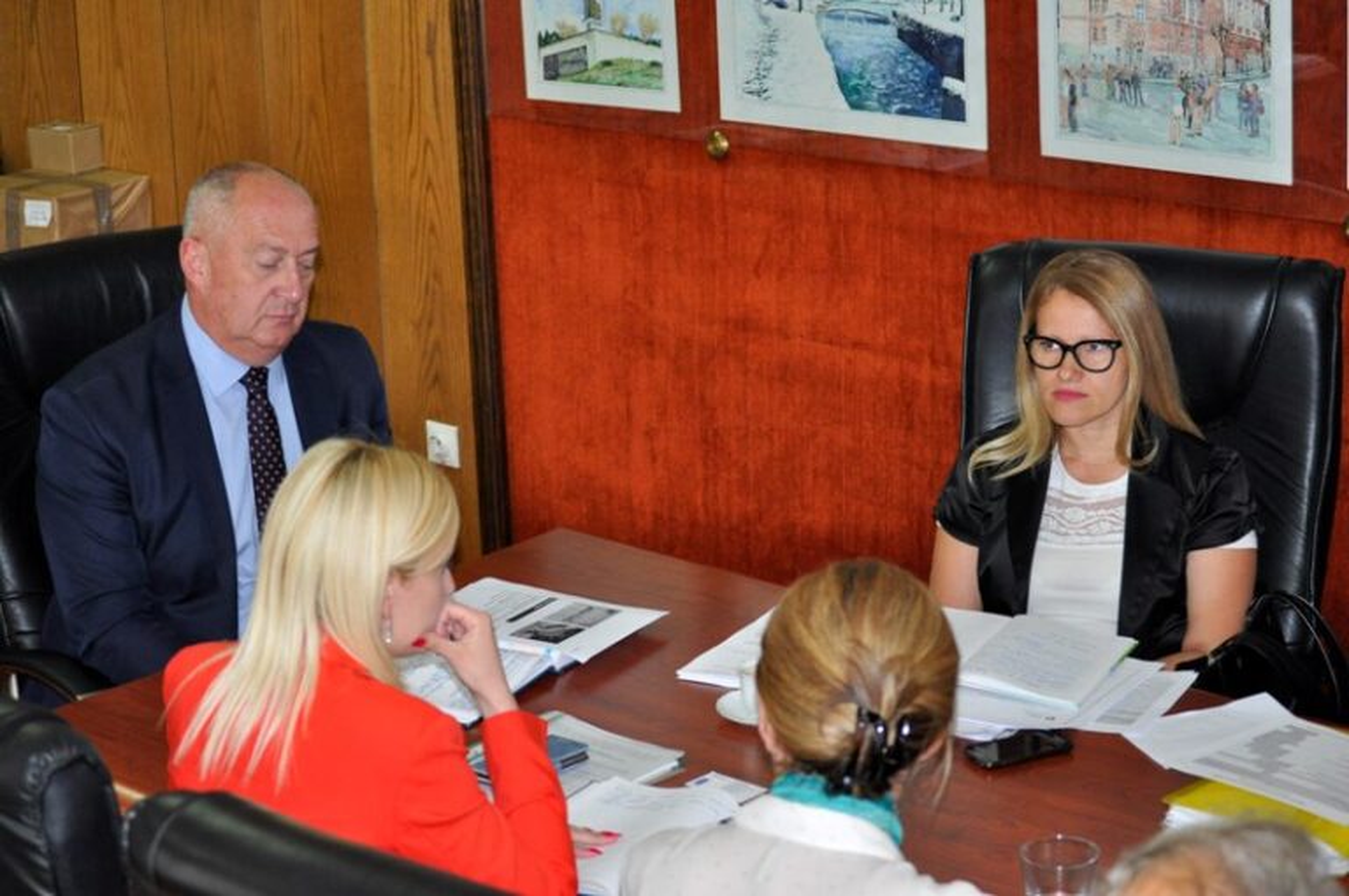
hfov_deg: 24.6
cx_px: 674
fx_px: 3088
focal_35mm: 82
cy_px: 448
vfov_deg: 16.5
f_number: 4
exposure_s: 1/60
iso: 800
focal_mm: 55
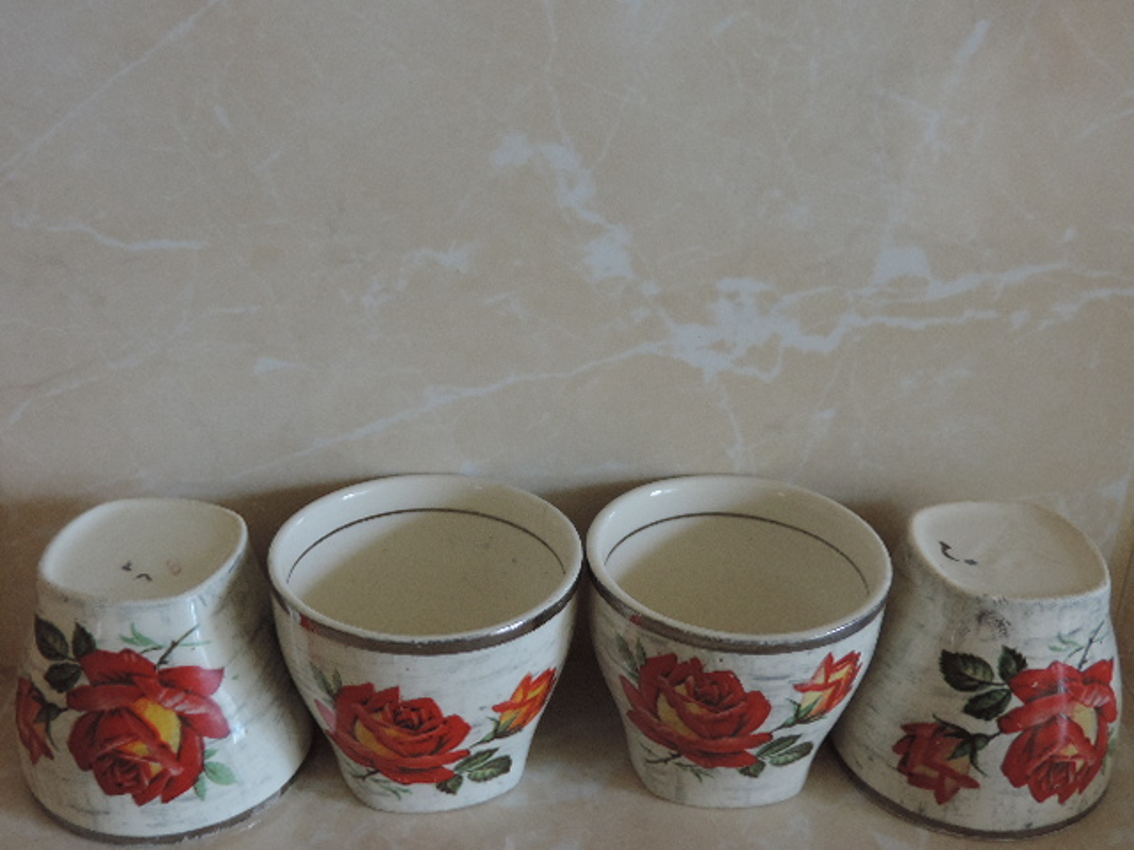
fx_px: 1409
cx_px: 567
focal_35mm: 43
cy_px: 425
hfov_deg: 43.9
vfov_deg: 33.6
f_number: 3.4
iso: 400
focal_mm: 7.6
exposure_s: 1/20
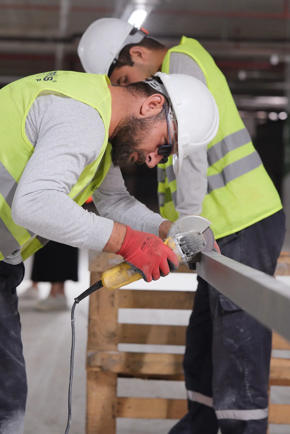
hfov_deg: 14.9
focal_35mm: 92
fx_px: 1111
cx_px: 148
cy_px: 202
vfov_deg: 22.1
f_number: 2.8
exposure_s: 1/50
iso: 1250
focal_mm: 56
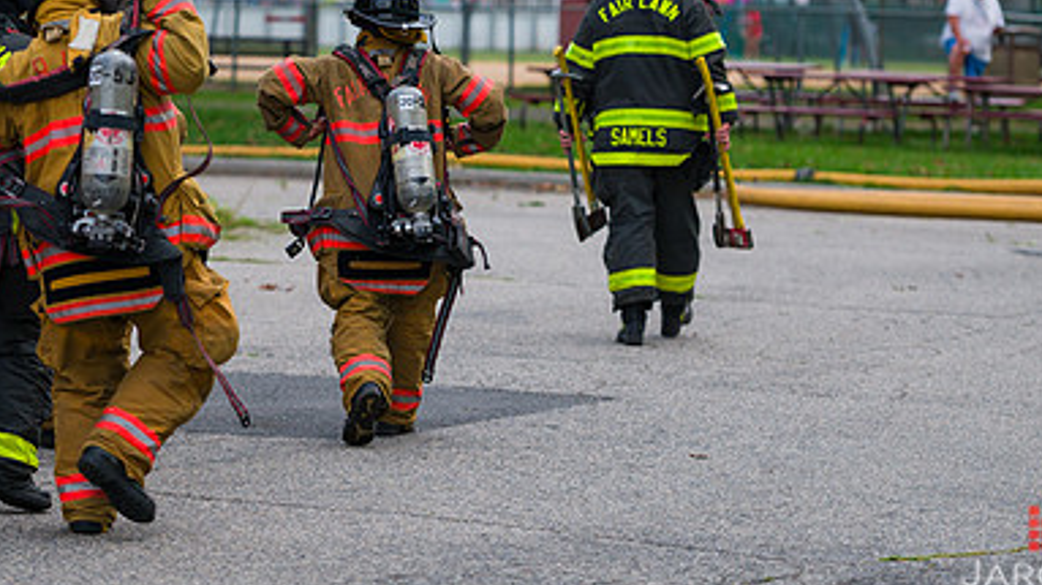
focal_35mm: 184
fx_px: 5081
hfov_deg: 11.7
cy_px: 122
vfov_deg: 6.6
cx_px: 433
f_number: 3.2
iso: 500
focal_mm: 116
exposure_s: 1/250
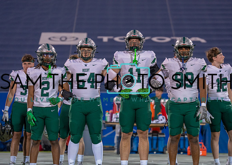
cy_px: 72
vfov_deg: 8.8
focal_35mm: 163
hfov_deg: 12.3
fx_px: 1074
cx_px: 126
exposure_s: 1/1000
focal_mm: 135
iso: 1000
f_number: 2.8
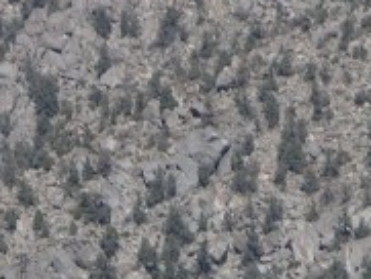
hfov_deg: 2.2
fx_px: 9717
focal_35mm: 906
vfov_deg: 1.6
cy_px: 628
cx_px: 324
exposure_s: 1/343
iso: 50
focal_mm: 41.1
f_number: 6.2
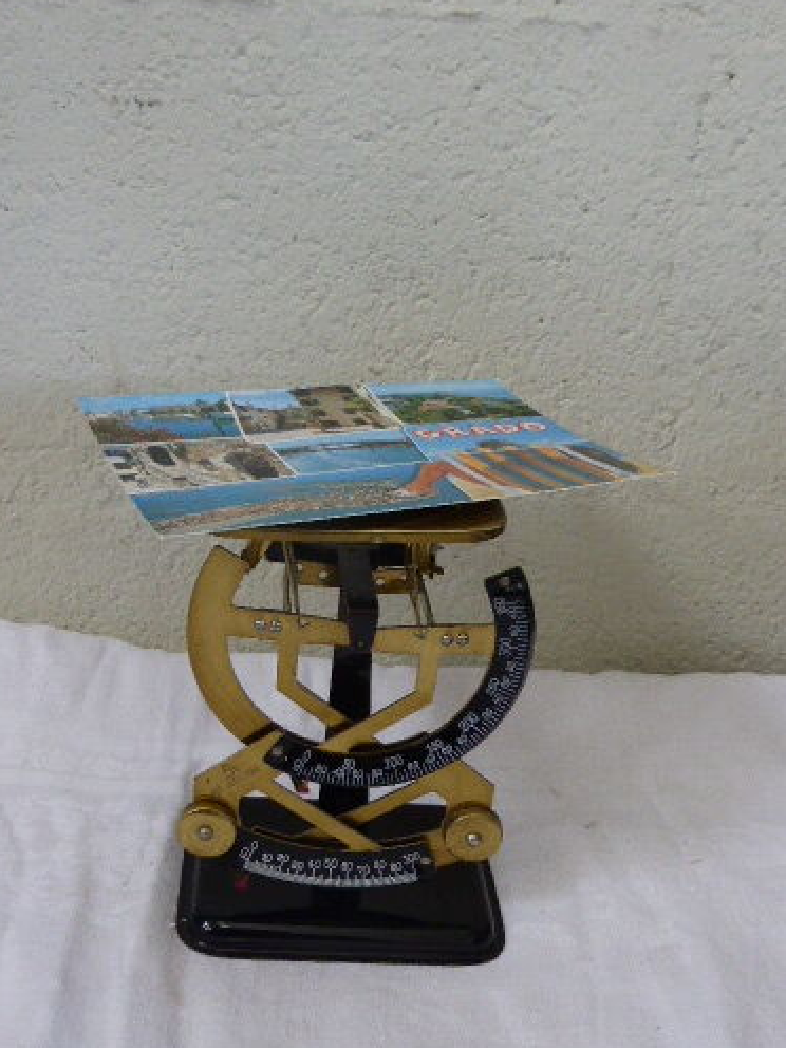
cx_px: 285
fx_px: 1211
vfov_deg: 46.8
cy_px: 532
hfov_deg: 35.7
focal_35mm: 40
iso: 320
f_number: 3.6
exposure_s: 1/60
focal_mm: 5.4
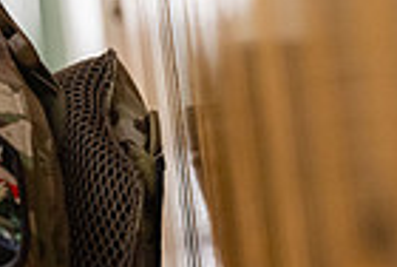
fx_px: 7990
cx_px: -250
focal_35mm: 723
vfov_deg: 1.9
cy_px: 50
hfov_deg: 2.8
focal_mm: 175
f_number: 2.8
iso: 2000
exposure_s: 1/500
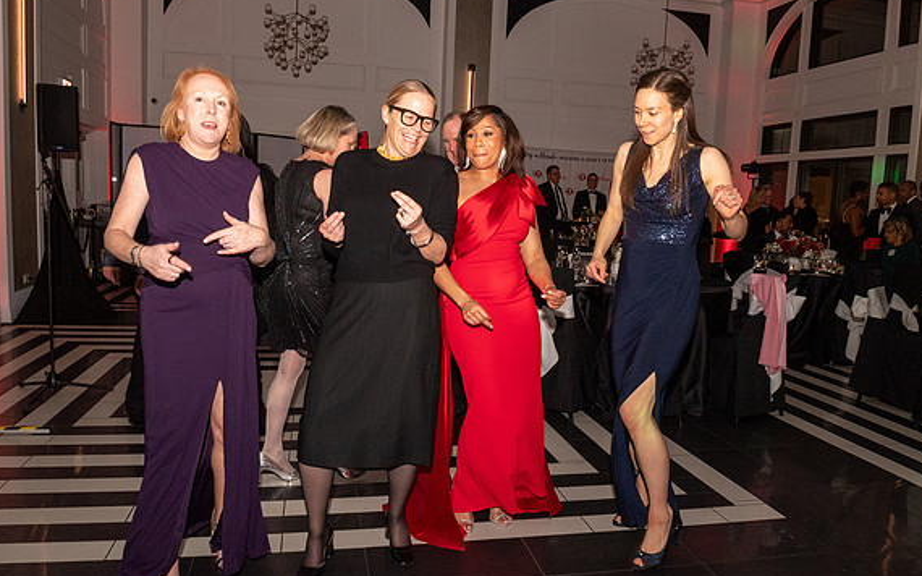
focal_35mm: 28
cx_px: 458
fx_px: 703
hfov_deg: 66.5
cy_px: 302
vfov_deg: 44.5
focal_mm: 18
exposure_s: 1/80
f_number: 8
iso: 2000
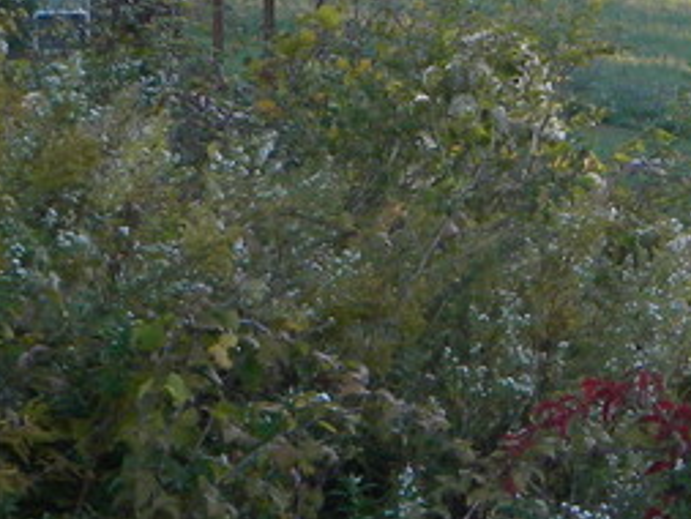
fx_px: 8009
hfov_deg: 4.9
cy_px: -178
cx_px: 907
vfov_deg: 3.7
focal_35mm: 401
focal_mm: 17.9
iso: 98
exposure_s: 1/59.8
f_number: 4.6
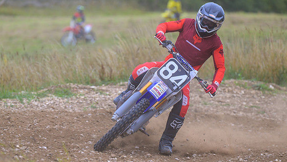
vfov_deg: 4.5
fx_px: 2055
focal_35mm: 270
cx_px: 157
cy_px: 111
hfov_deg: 8.0
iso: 64
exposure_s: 1/320
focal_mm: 200
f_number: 3.5
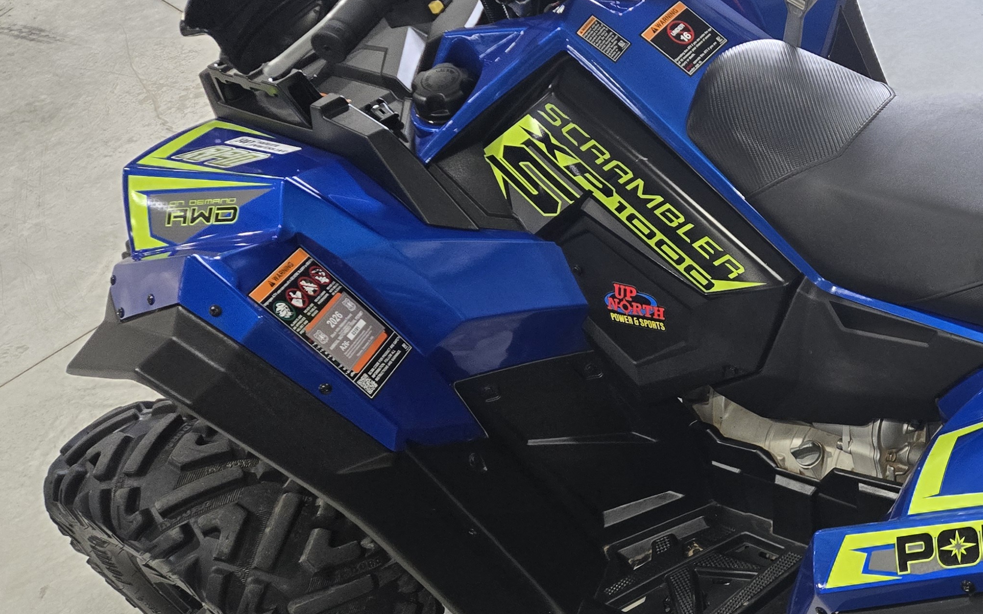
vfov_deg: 26.8
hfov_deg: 38.6
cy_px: 391
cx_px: 904
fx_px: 1286
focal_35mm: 48
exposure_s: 1/180
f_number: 1.8
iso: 160
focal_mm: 5.4
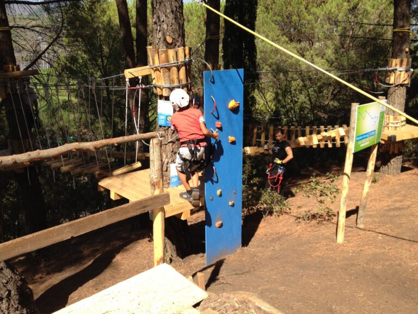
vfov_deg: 40.7
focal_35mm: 35
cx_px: 209
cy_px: 157
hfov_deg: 52.6
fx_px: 423
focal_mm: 4.28
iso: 64
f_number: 2.4
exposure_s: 1/849
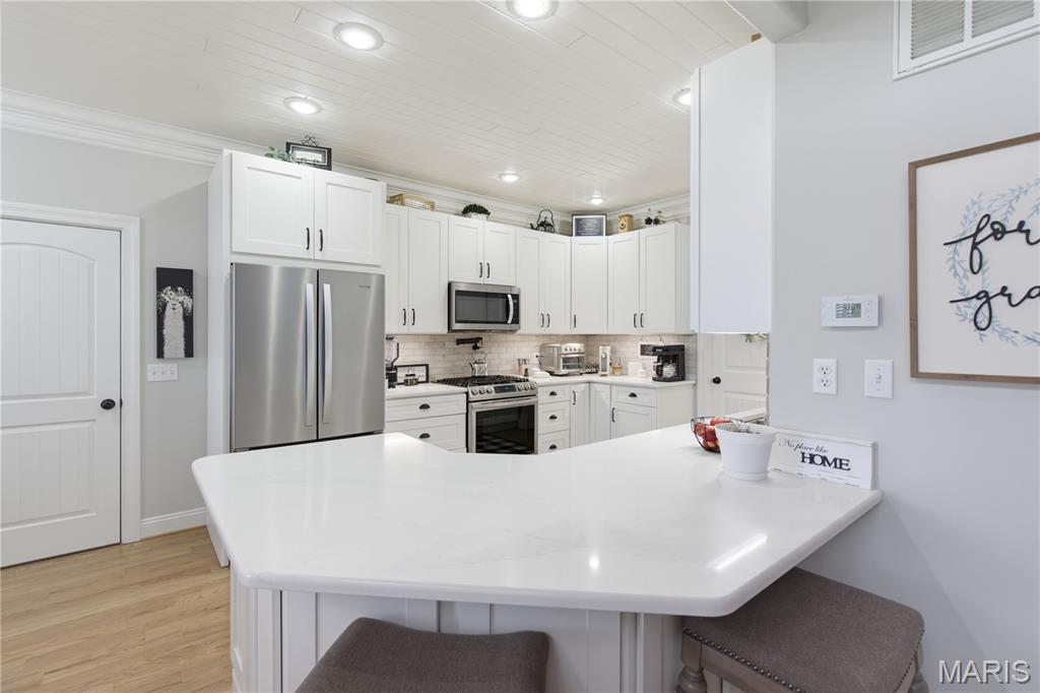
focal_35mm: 16
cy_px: 346
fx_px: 462
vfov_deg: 73.7
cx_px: 520
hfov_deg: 96.8
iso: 200
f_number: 6.3
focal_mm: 16
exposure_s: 1/8
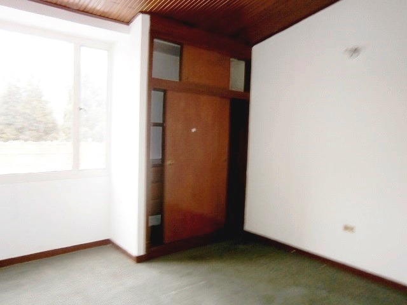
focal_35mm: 26
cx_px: 204
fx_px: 306
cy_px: 152
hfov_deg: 67.3
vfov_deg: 53.1
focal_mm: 4.7
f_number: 2.8
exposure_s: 1/30
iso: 125
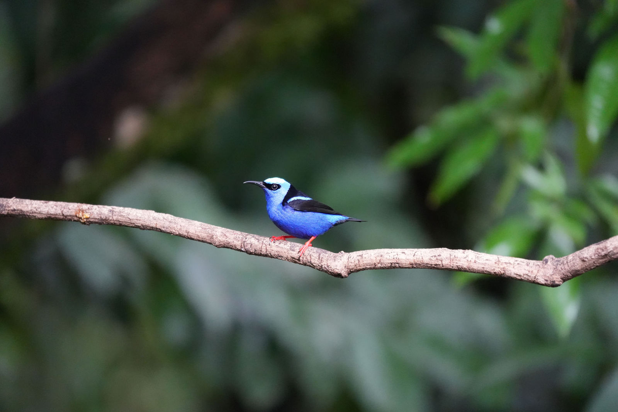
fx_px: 6865
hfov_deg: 5.2
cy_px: 206
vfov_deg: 3.4
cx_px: 309
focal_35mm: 400
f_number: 6.3
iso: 10000
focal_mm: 400
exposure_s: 1/500
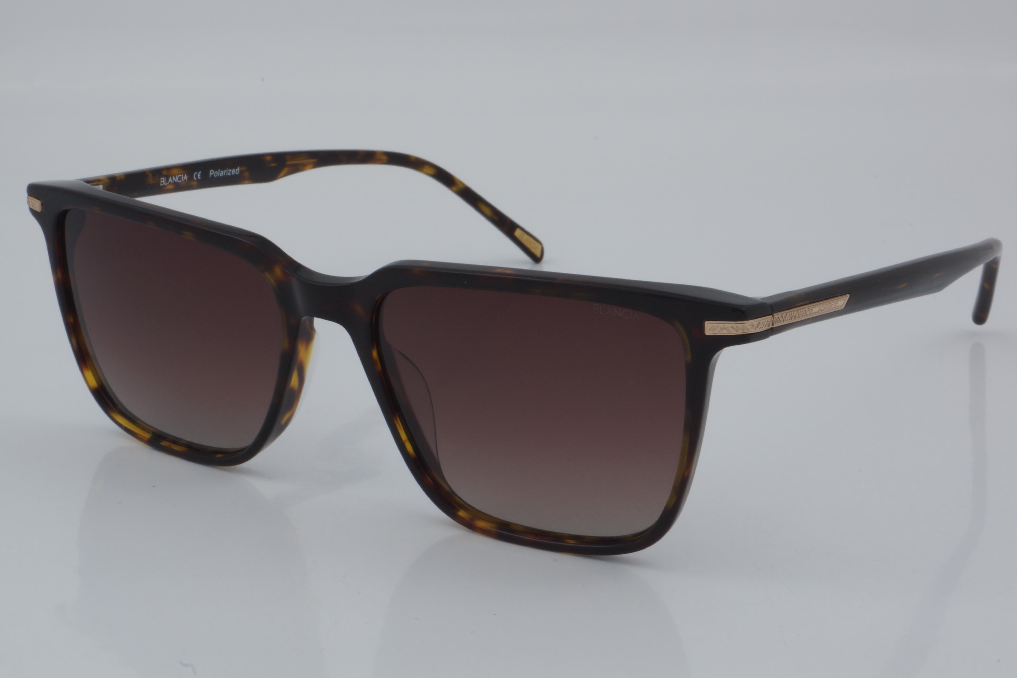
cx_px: 508
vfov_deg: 18.2
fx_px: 2119
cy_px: 339
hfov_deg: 27.0
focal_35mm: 75
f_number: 32
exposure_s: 1/4
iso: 100
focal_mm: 50
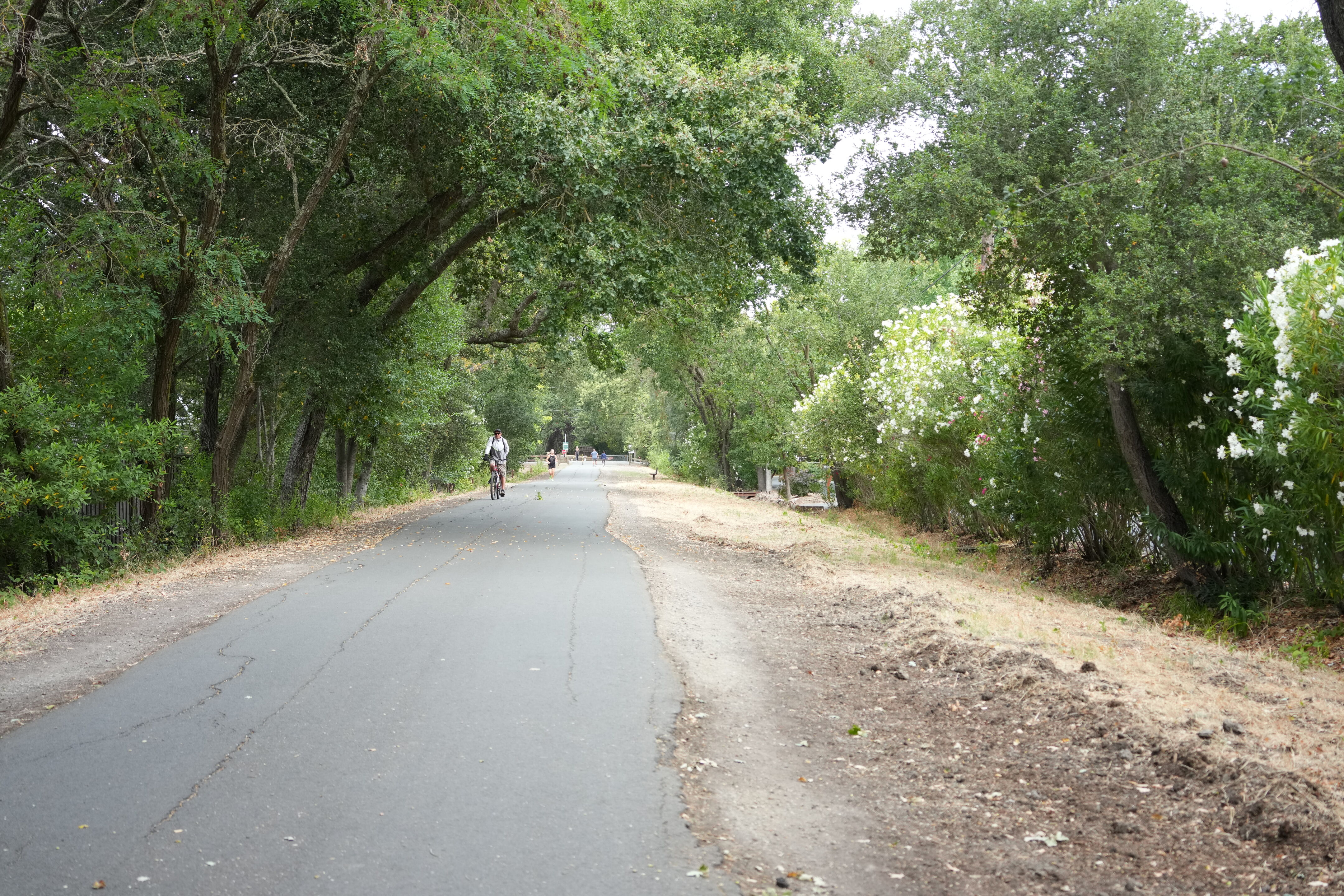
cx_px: 672
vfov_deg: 27.0
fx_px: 1867
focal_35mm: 50
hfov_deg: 39.6
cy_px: 448
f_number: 4.5
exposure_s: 1/320
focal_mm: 50
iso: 800
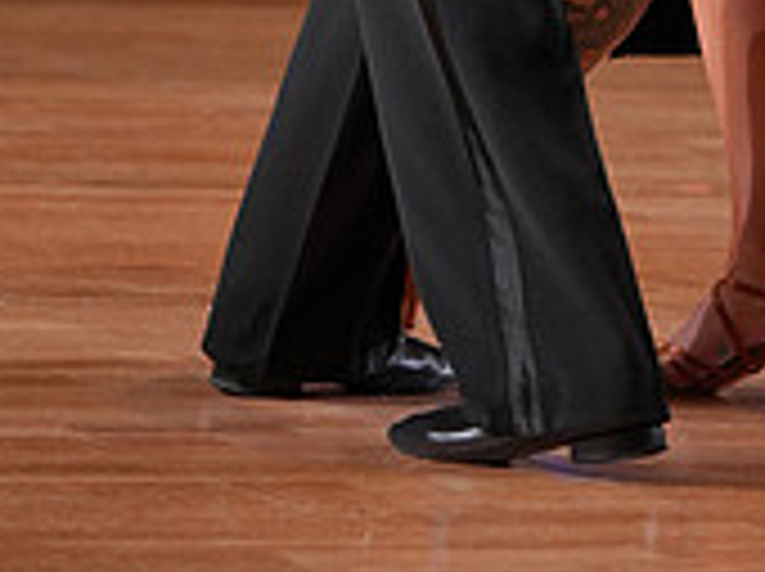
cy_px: -680
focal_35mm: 480
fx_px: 10593
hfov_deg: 4.1
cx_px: 695
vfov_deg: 3.1
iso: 1250
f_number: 5
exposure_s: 1/400
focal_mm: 146
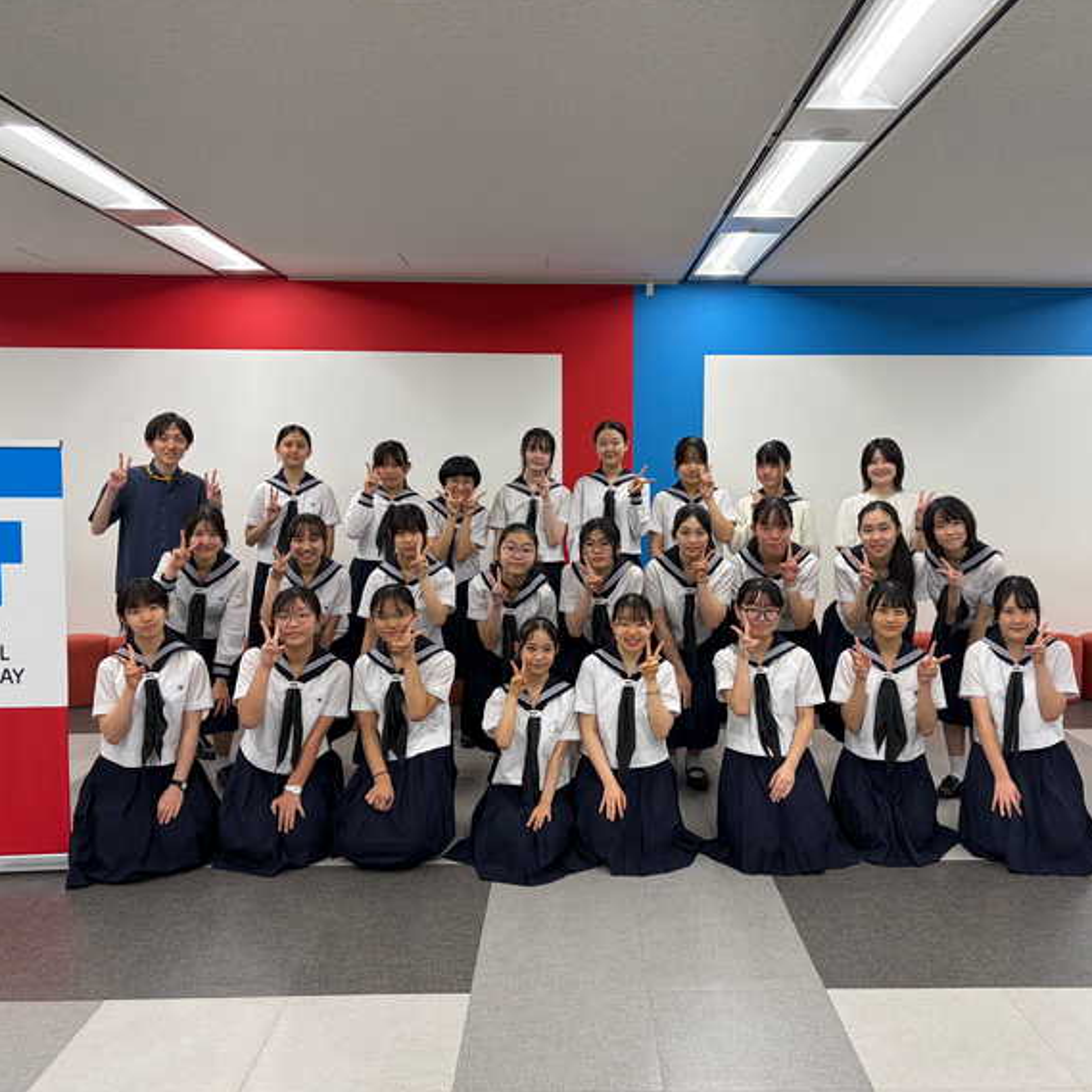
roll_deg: +0.9
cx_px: 610
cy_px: 545
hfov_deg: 52.4
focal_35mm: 31
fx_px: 1106
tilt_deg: -3.8
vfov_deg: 52.5
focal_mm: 5.96
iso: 64
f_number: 1.6
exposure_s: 1/100
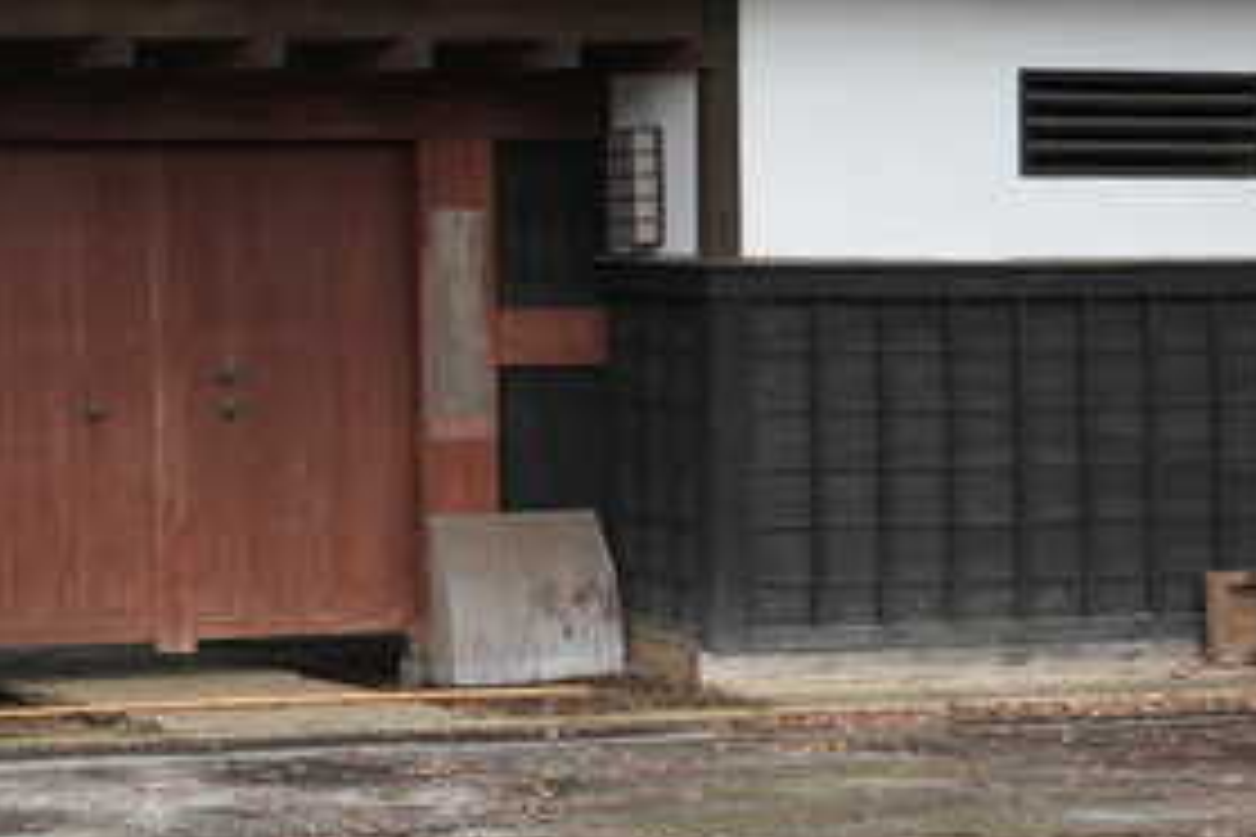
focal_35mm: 127
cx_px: 270
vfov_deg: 10.8
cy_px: 90
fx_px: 4425
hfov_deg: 16.1
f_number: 4
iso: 200
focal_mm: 23
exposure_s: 1/160
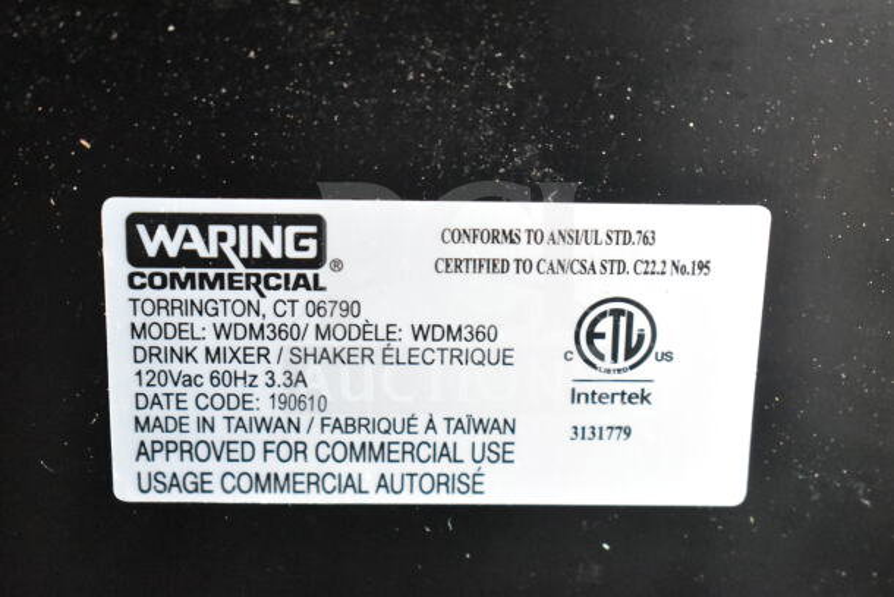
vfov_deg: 18.9
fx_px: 1788
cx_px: 447
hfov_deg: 28.1
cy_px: 298
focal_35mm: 72
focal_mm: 48
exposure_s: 1/80
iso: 11400
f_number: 5.3
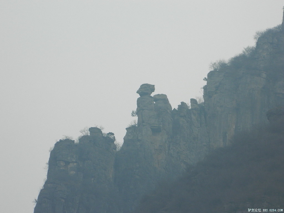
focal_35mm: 332
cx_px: 142
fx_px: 2724
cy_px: 106
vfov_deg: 4.5
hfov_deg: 6.0
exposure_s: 1/200
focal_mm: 59.7
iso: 80
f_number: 5.6
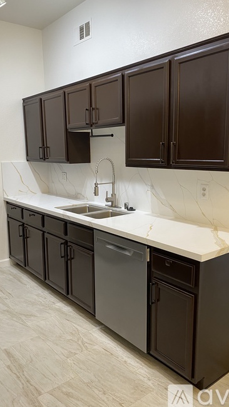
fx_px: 313
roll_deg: -0.3
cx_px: 113
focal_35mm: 29
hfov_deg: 40.2
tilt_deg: -8.8
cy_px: 201
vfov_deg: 66.1
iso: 125
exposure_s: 1/60
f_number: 1.8
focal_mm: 4.25
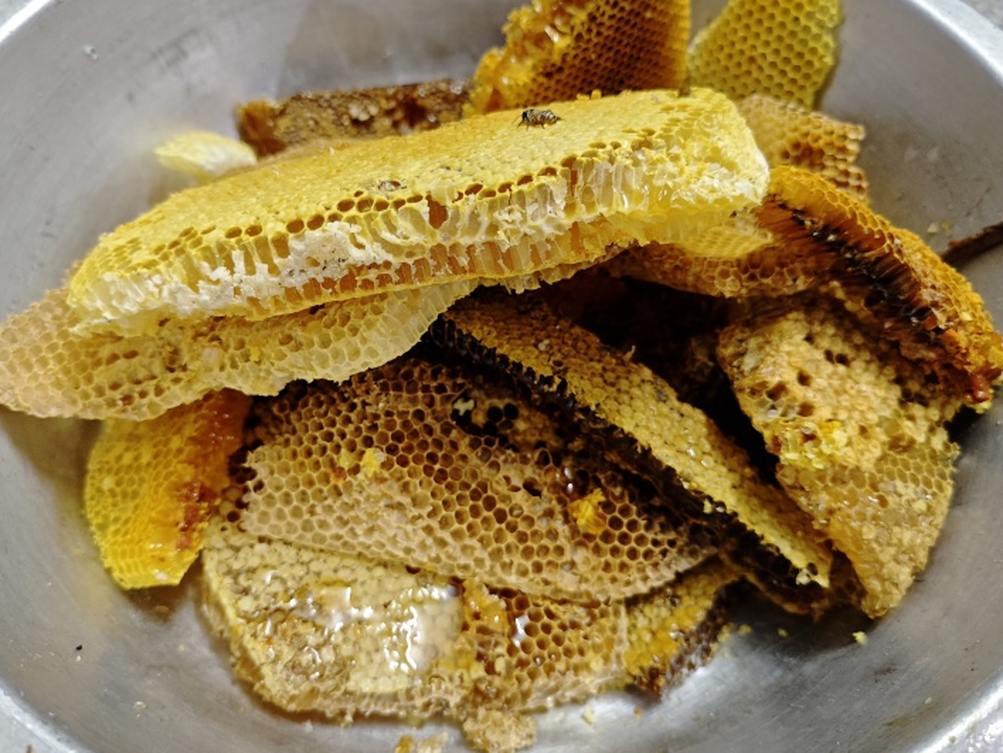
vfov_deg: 53.0
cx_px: 475
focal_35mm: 26
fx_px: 753
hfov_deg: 67.3
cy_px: 350
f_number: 1.62
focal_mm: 6.55
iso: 800
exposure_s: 1/33.3
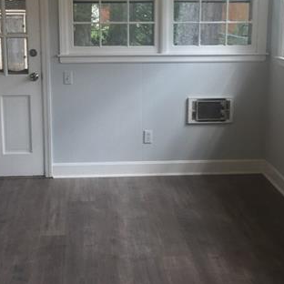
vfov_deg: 27.3
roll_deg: +0.1
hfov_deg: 27.3
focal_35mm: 63
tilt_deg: -10.1
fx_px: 585
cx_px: 135
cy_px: 121
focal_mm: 4.15
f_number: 2.2
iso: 40
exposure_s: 1/60
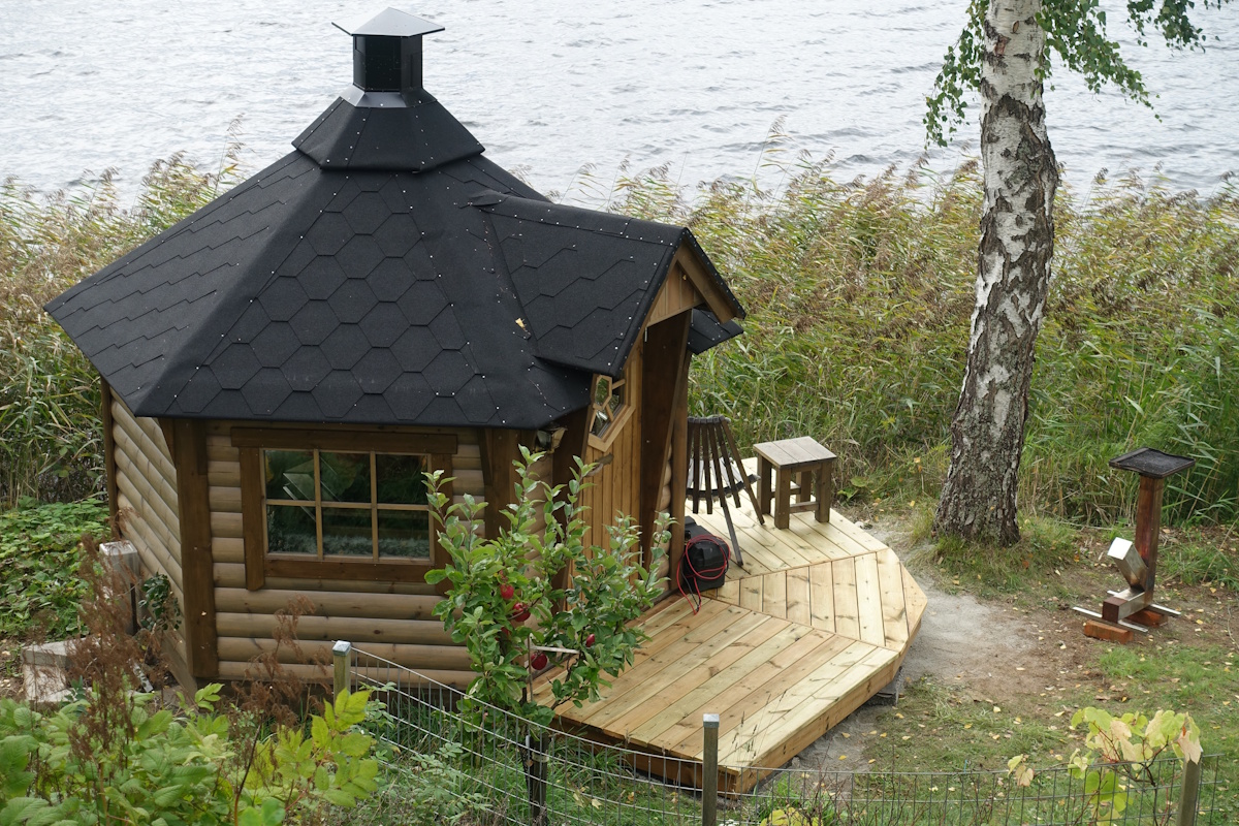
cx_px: 620
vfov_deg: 19.7
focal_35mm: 69
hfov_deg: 29.2
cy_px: 413
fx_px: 2375
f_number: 5.6
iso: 125
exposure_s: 1/100
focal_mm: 25.46
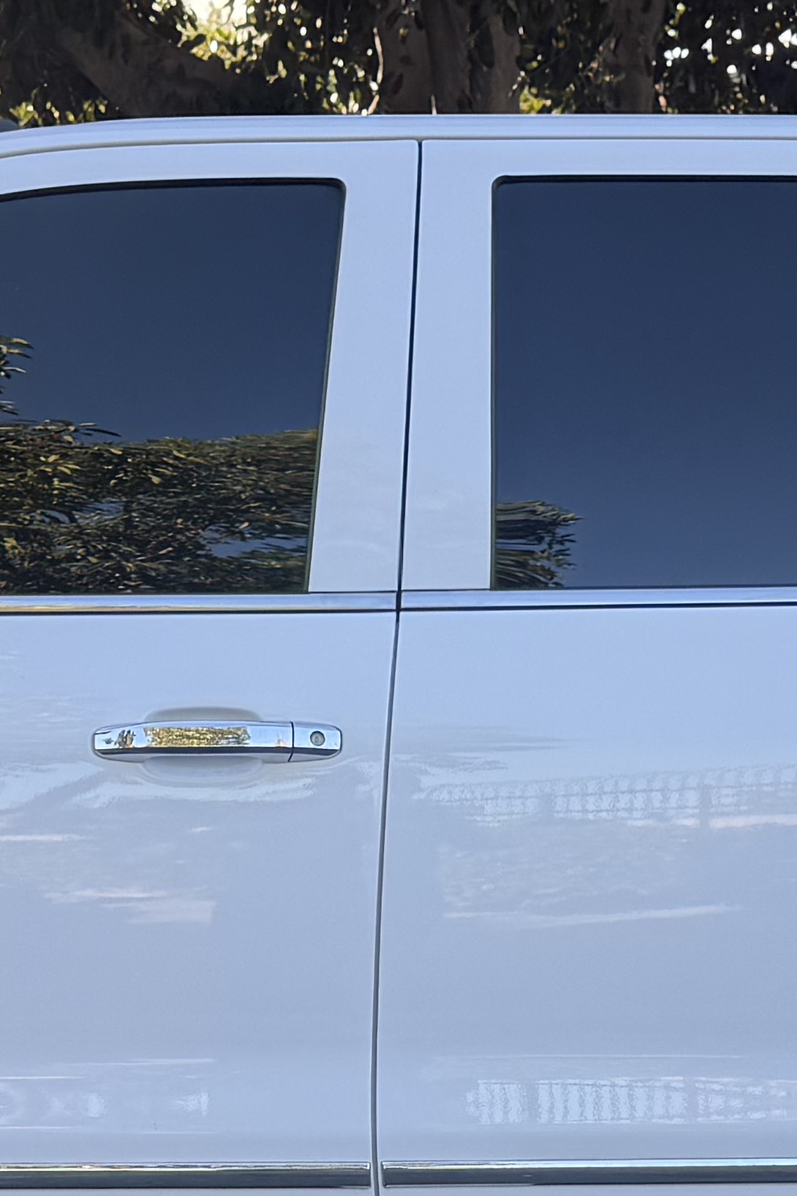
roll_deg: -0.9
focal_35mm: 96
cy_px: 987
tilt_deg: -8.2
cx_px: 465
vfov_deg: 20.9
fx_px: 3188
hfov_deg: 14.2
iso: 80
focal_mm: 6.76
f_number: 1.78
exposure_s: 1/575
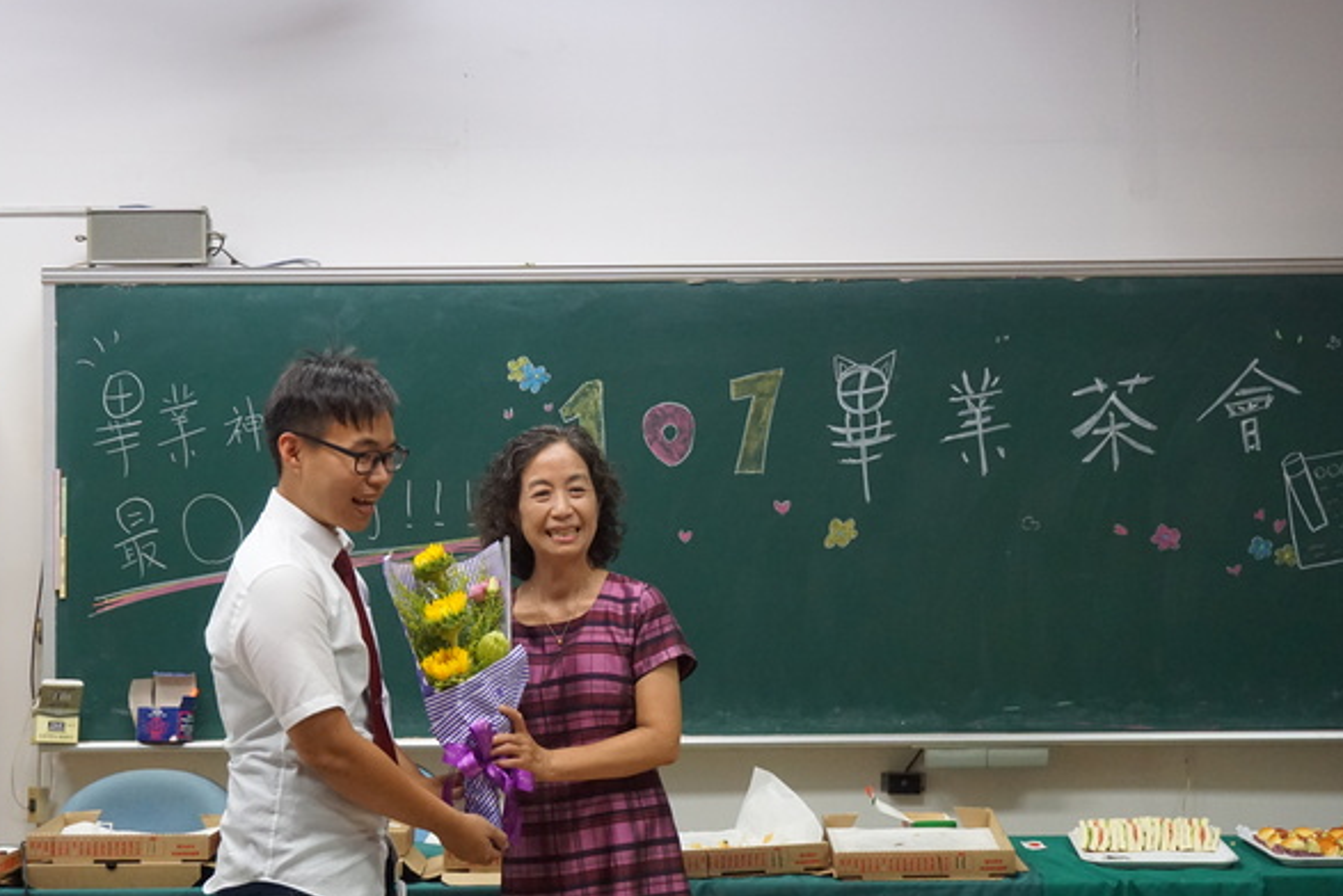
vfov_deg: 21.7
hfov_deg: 32.1
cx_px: 659
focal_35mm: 63
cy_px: 410
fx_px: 2336
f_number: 5.6
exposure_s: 1/160
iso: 2500
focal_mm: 35
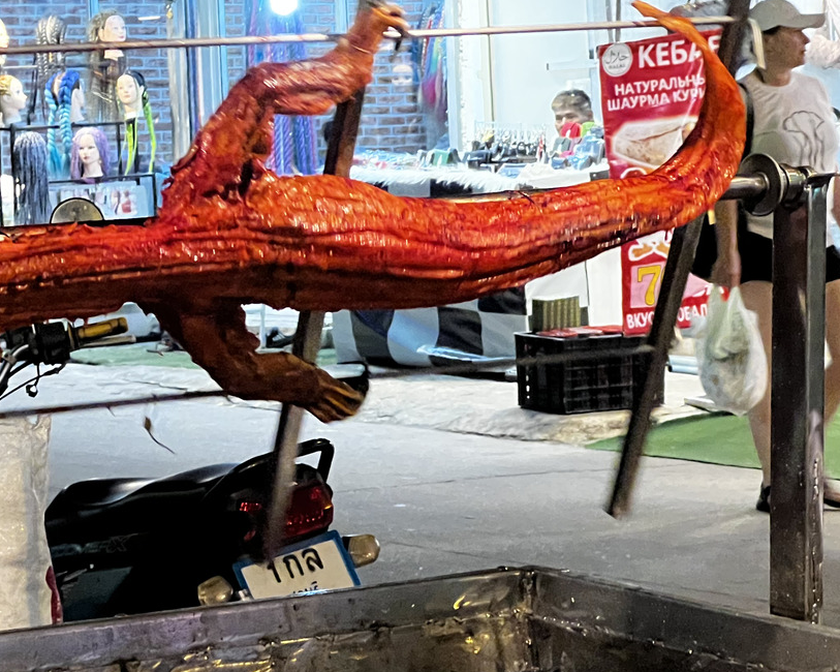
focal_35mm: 148
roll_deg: +2.7
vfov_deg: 10.4
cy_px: 239
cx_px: 73
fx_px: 3679
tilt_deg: -1.9
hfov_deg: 12.9
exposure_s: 1/50
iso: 640
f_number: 2.8
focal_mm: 9
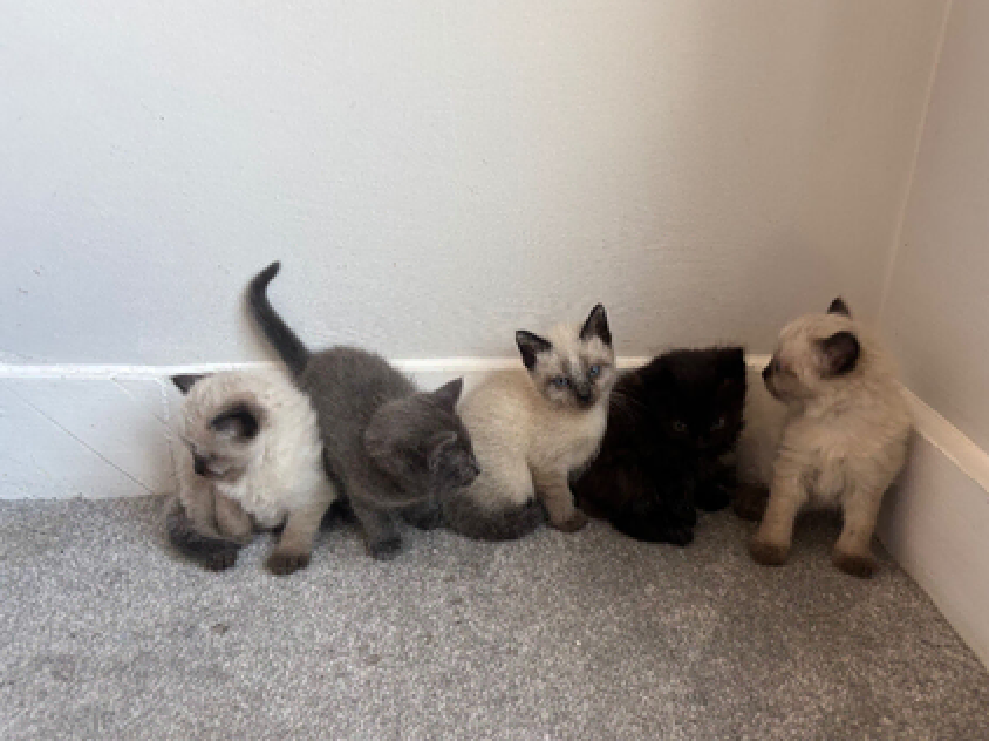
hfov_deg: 61.5
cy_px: 388
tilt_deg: -22.5
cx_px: 550
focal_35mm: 29
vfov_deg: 48.2
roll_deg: -2.2
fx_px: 828
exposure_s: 1/102
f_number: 1.6
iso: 125
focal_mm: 5.96
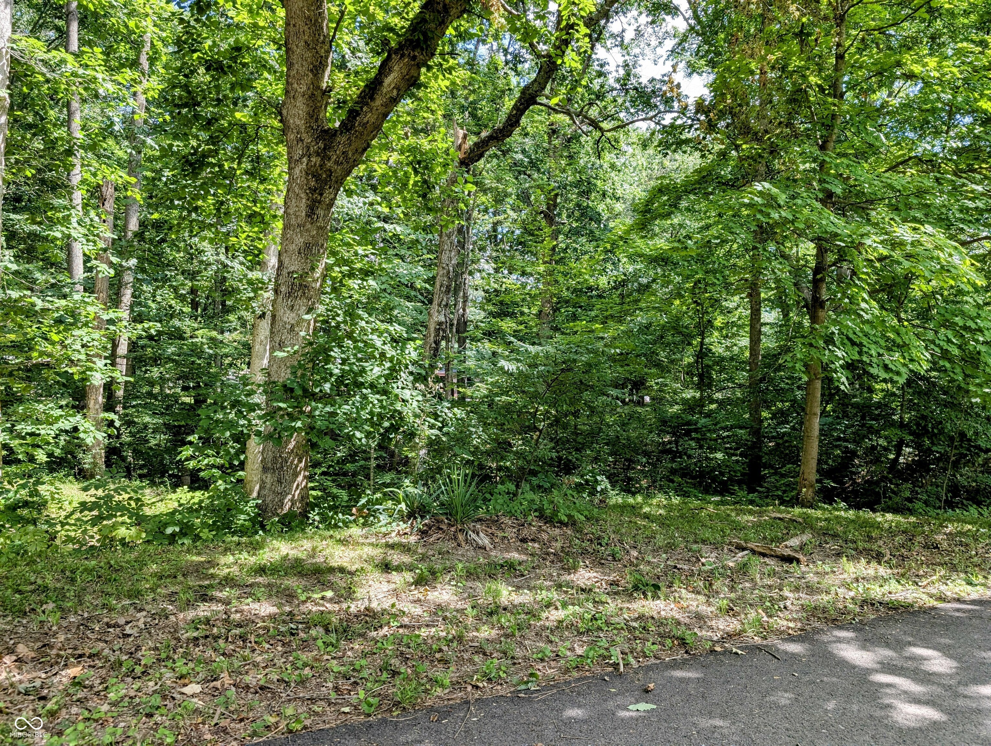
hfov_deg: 71.5
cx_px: 496
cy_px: 373
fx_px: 688
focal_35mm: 24
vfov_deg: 56.9
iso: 19
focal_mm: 6.9
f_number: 1.68
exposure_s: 1/302
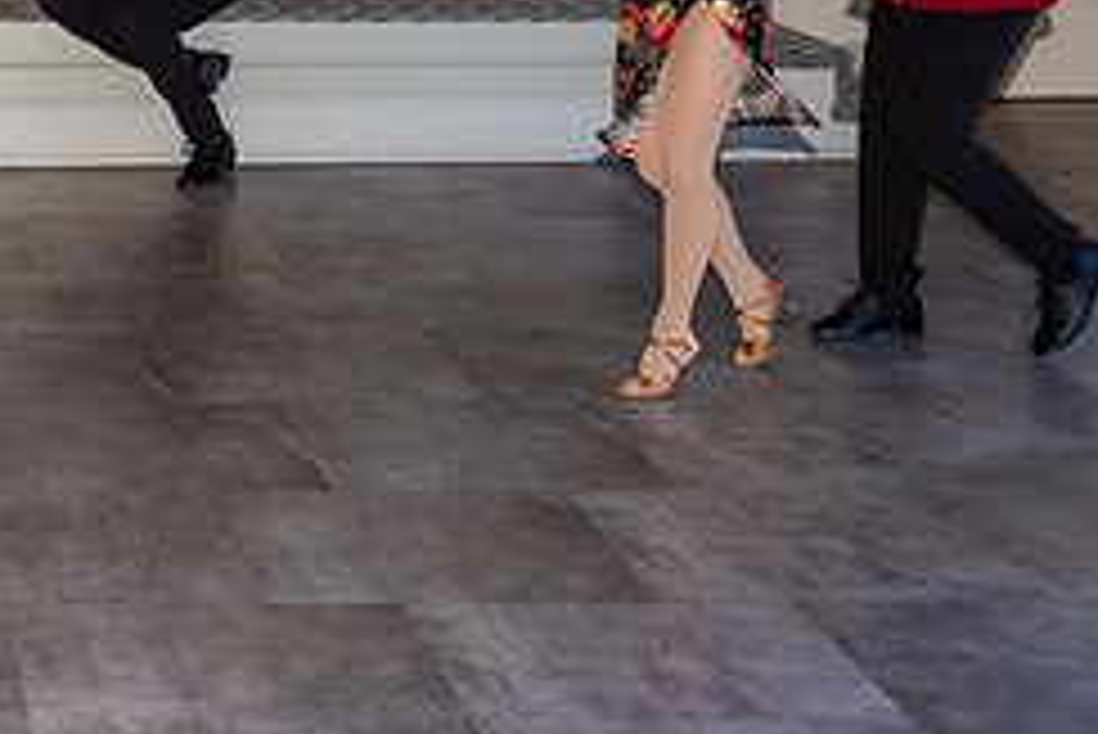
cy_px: -110
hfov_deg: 20.6
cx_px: -72
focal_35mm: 95
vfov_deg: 14.0
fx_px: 2899
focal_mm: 40
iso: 800
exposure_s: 1/60
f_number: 4
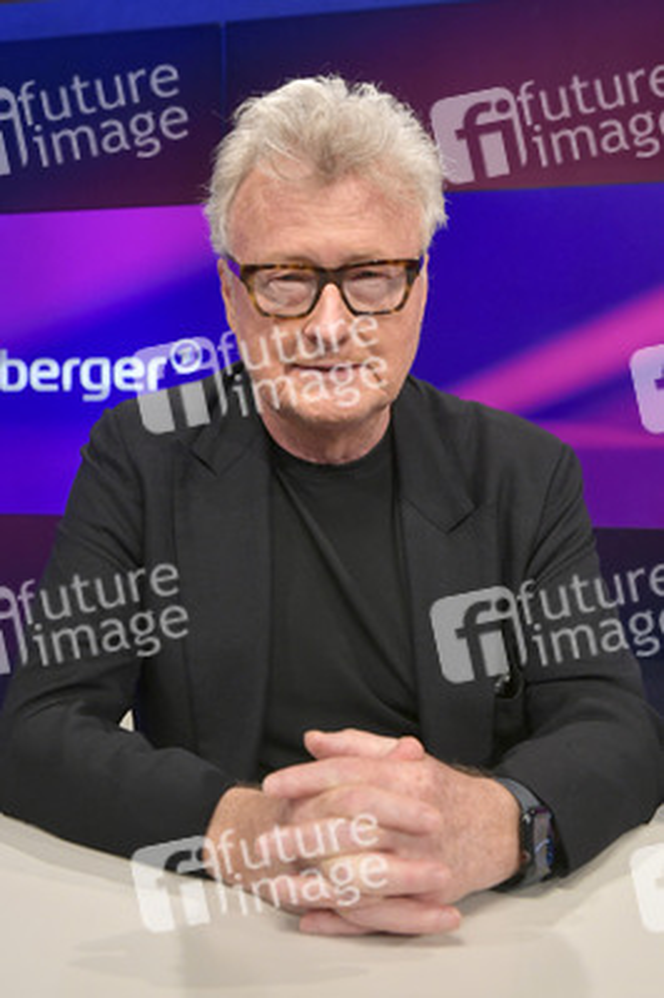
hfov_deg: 35.0
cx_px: 332
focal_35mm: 38
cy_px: 499
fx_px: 1053
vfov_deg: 50.7
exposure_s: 1/200
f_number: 6.3
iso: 2500
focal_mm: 38
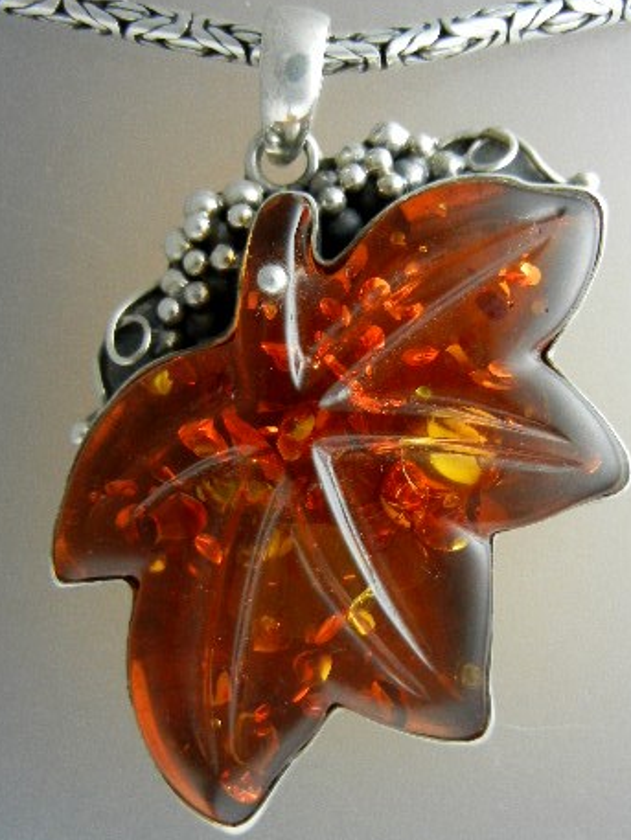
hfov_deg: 34.3
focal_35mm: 42
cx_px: 372
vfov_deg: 44.7
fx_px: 1020
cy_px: 474
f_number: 3.5
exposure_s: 1/37.1
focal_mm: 5.4
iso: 400
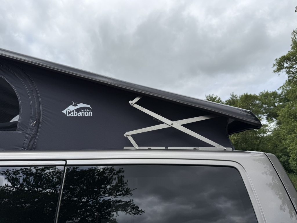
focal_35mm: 24
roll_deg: -1.2
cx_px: 148
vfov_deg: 56.8
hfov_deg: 71.6
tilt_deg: +15.6
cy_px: 112
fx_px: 206
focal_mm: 6.76
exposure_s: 1/6173
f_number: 1.78
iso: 80
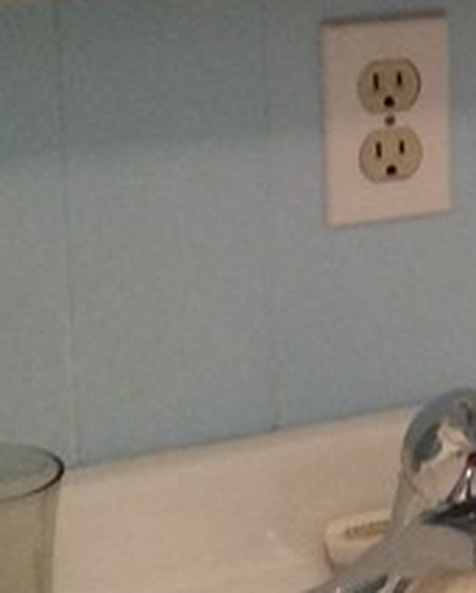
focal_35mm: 150
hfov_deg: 9.1
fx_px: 2636
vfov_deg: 12.7
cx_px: 1228
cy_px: 19
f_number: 2.4
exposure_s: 1/24
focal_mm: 3.3
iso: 80
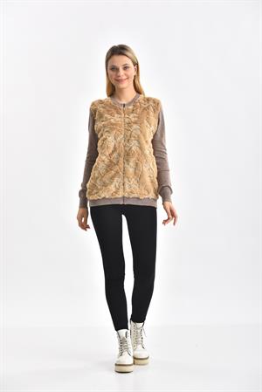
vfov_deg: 27.0
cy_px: 196
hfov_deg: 18.2
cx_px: 131
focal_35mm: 75
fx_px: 817
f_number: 6.3
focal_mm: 75
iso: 100
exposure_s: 1/160
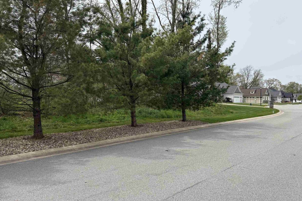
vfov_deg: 49.5
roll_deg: -0.6
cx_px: 156
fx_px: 218
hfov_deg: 69.4
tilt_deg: +1.5
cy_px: 96
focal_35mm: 26
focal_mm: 6.76
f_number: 1.78
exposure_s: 1/3584
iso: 80
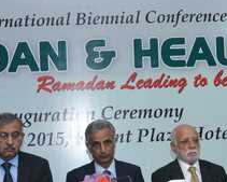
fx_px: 645
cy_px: 177
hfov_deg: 20.0
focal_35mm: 96
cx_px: 118
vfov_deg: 15.8
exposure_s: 1/125
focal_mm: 18
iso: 800
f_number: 7.1
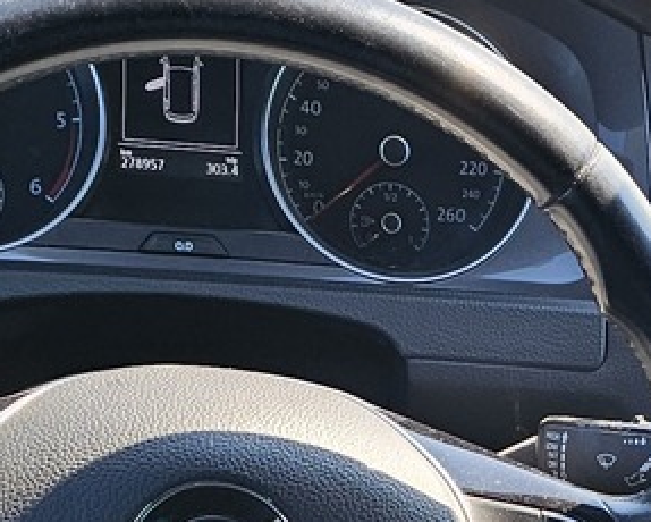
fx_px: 2410
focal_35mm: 125
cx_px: 631
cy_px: 833
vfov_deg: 11.7
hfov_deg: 15.1
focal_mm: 6.3
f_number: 1.7
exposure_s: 1/180
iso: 20
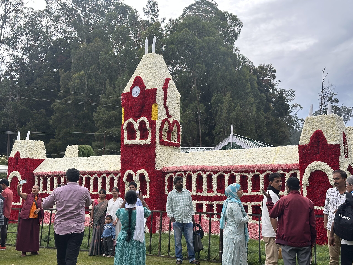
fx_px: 489
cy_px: 132
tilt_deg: +6.5
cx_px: 176
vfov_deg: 30.3
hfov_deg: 39.7
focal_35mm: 48
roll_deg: -0.5
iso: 64
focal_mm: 6.86
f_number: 1.78
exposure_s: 1/320
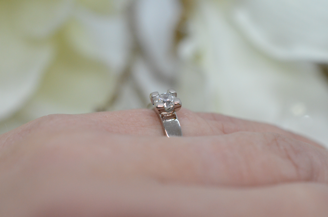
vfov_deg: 22.5
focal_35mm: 60
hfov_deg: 33.5
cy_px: 108
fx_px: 546
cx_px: 164
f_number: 5
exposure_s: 1/2000
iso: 3200
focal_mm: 40
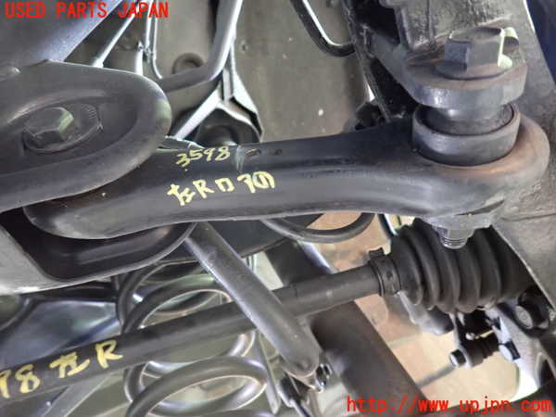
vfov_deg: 54.9
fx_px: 402
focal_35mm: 25
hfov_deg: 69.4
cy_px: 208
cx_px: 278
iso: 1250
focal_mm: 4.5
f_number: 2
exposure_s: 1/8
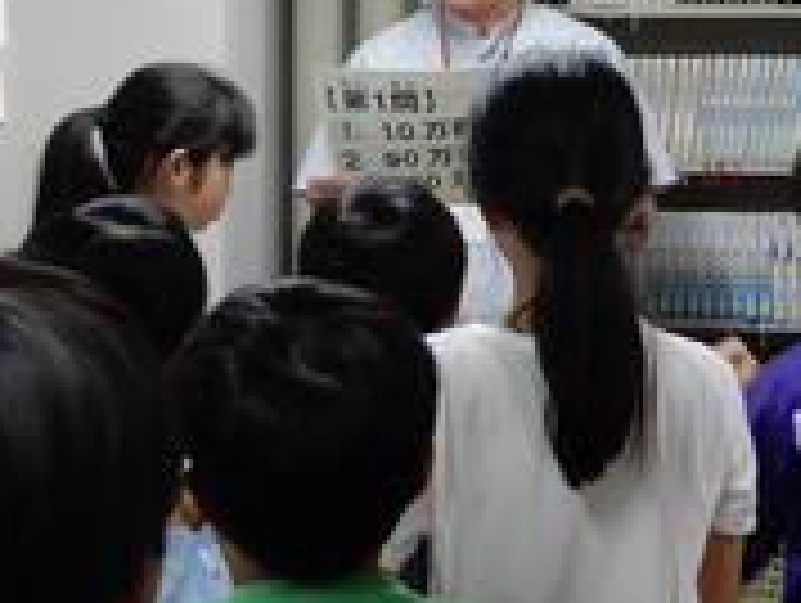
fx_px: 2224
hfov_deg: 20.4
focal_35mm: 96
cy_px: 81
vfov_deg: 15.3
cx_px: 310
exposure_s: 1/30
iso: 400
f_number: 4
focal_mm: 6.8
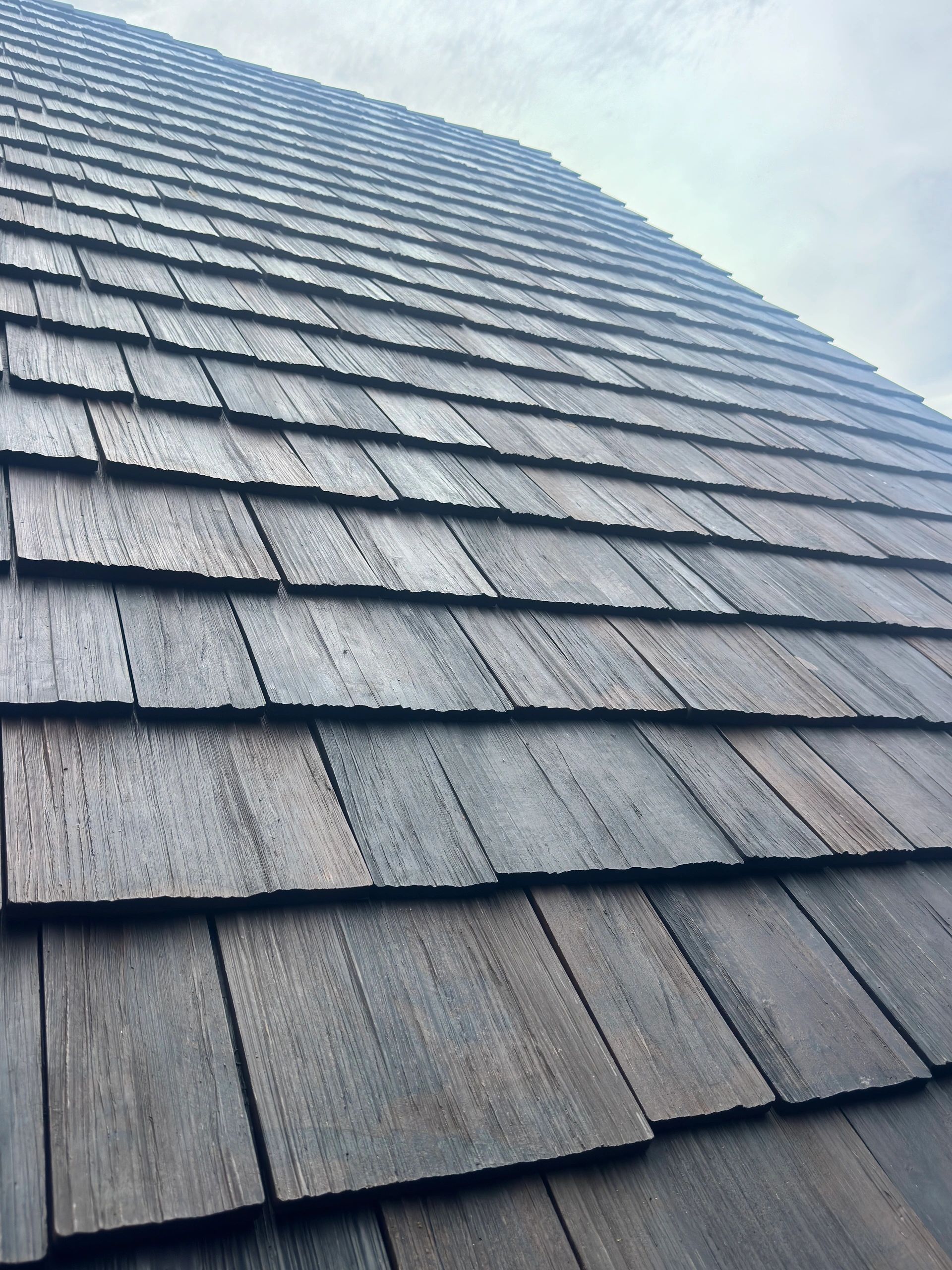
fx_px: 1027
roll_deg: +3.0
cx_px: 476
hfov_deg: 49.7
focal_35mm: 28
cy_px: 635
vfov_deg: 63.4
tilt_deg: +6.9
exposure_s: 1/1965
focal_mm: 6.76
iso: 100
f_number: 1.78
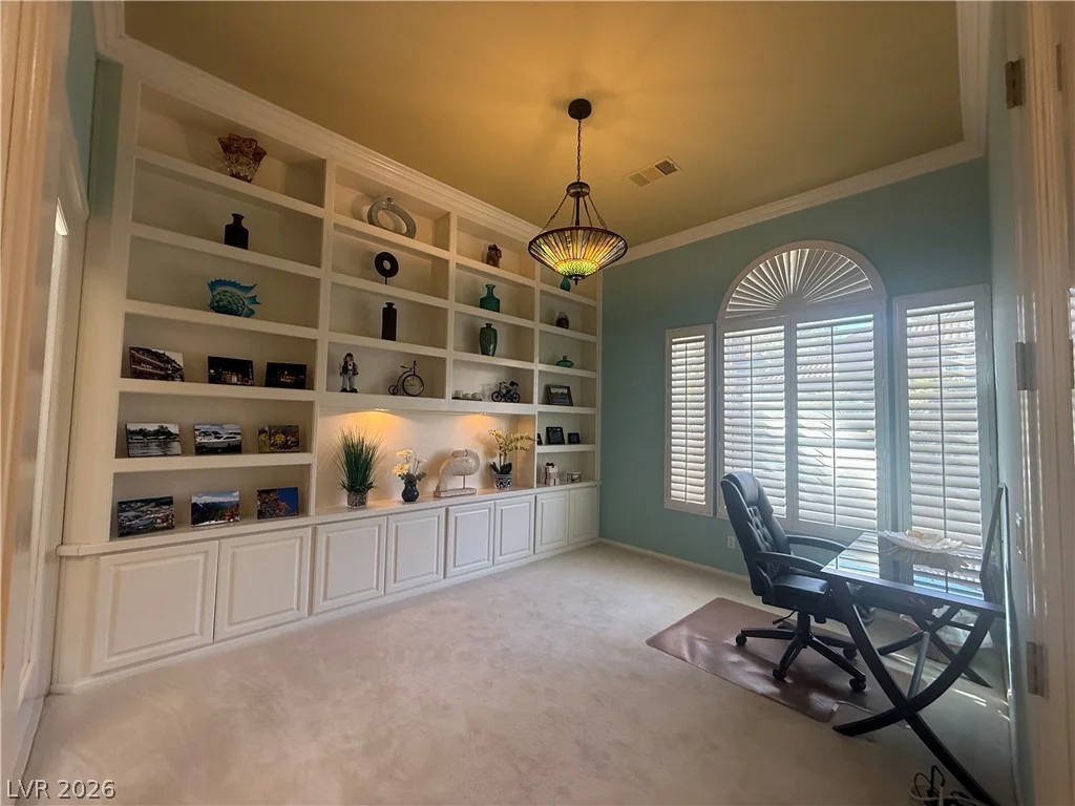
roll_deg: -1.2
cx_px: 538
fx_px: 435
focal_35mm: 14
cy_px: 403
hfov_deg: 102.1
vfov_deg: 85.7
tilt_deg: +3.6
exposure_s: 1/120
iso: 160
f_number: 2.2
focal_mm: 2.22
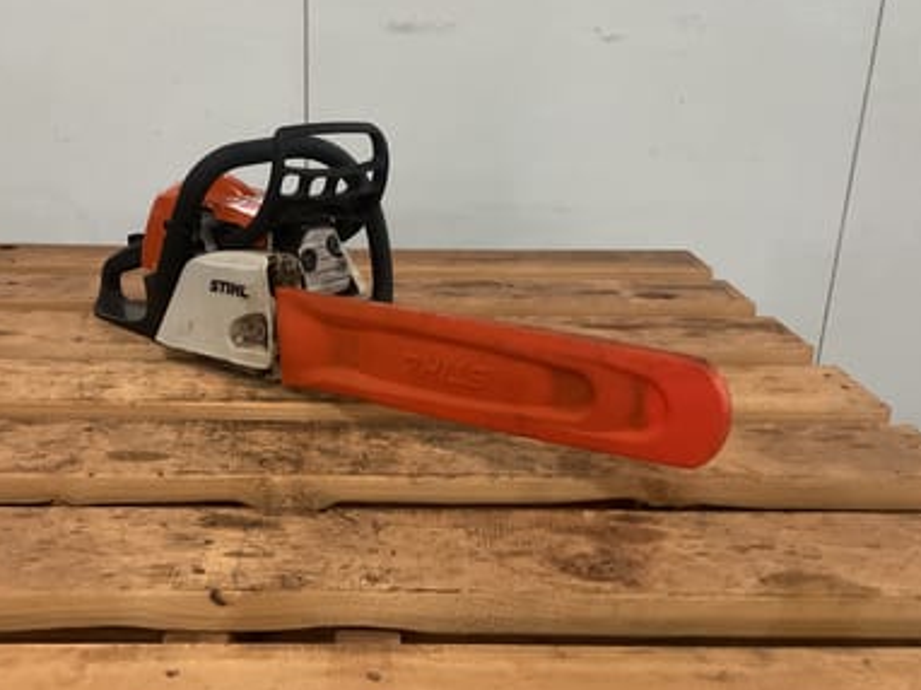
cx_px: 345
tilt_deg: -23.2
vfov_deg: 37.6
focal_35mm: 38
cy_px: 402
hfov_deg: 48.5
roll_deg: -0.8
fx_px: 1010
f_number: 1.8
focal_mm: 3
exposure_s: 1/30
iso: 400
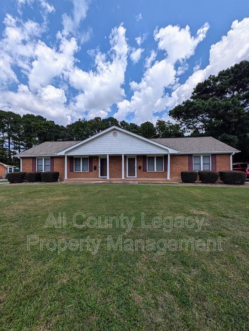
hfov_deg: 90.0
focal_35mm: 13
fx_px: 124
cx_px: 124
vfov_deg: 106.1
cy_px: 166
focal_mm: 1.95
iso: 49
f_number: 2.2
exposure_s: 1/2398
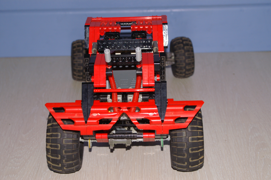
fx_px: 564
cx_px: 136
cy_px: 90
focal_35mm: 75
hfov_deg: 27.0
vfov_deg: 18.1
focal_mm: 50
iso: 400
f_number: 5.6
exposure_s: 1/100
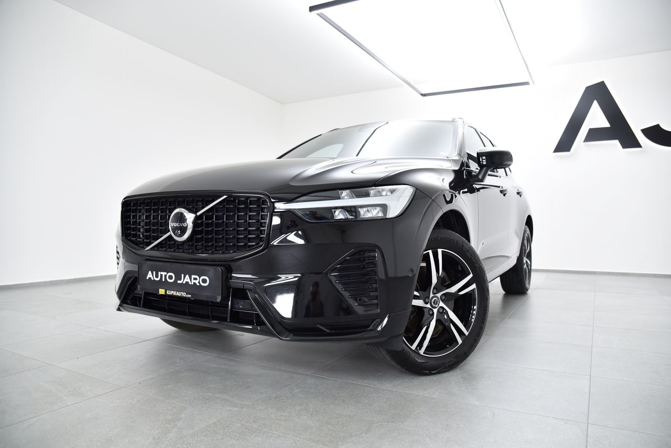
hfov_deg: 73.7
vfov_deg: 53.2
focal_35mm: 24
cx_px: 336
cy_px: 224
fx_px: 447
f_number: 4
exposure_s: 1/200
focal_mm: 24
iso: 1250
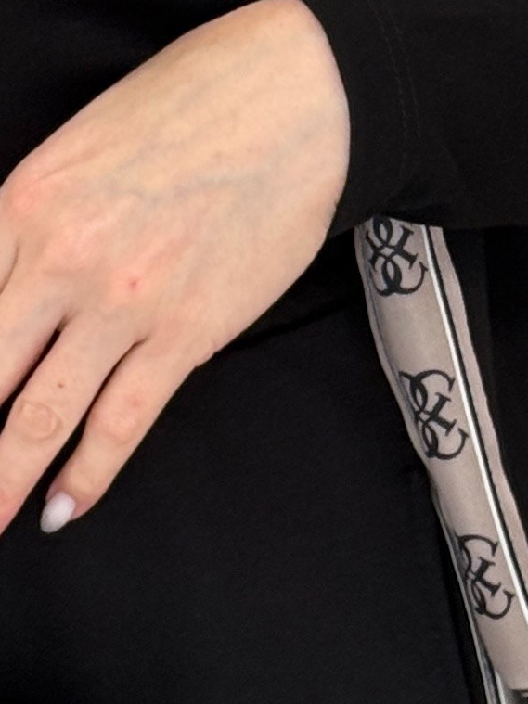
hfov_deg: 5.8
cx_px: 3
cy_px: -247
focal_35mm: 255
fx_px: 5187
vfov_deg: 7.7
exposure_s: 1/60
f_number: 1.78
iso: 125
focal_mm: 6.76
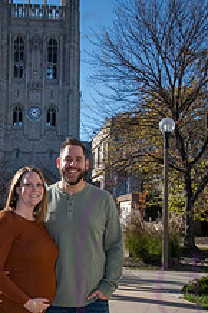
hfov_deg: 22.3
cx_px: 47
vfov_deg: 33.2
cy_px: 198
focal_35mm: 60
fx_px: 521
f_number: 13
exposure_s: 1/640
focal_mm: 29
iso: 640
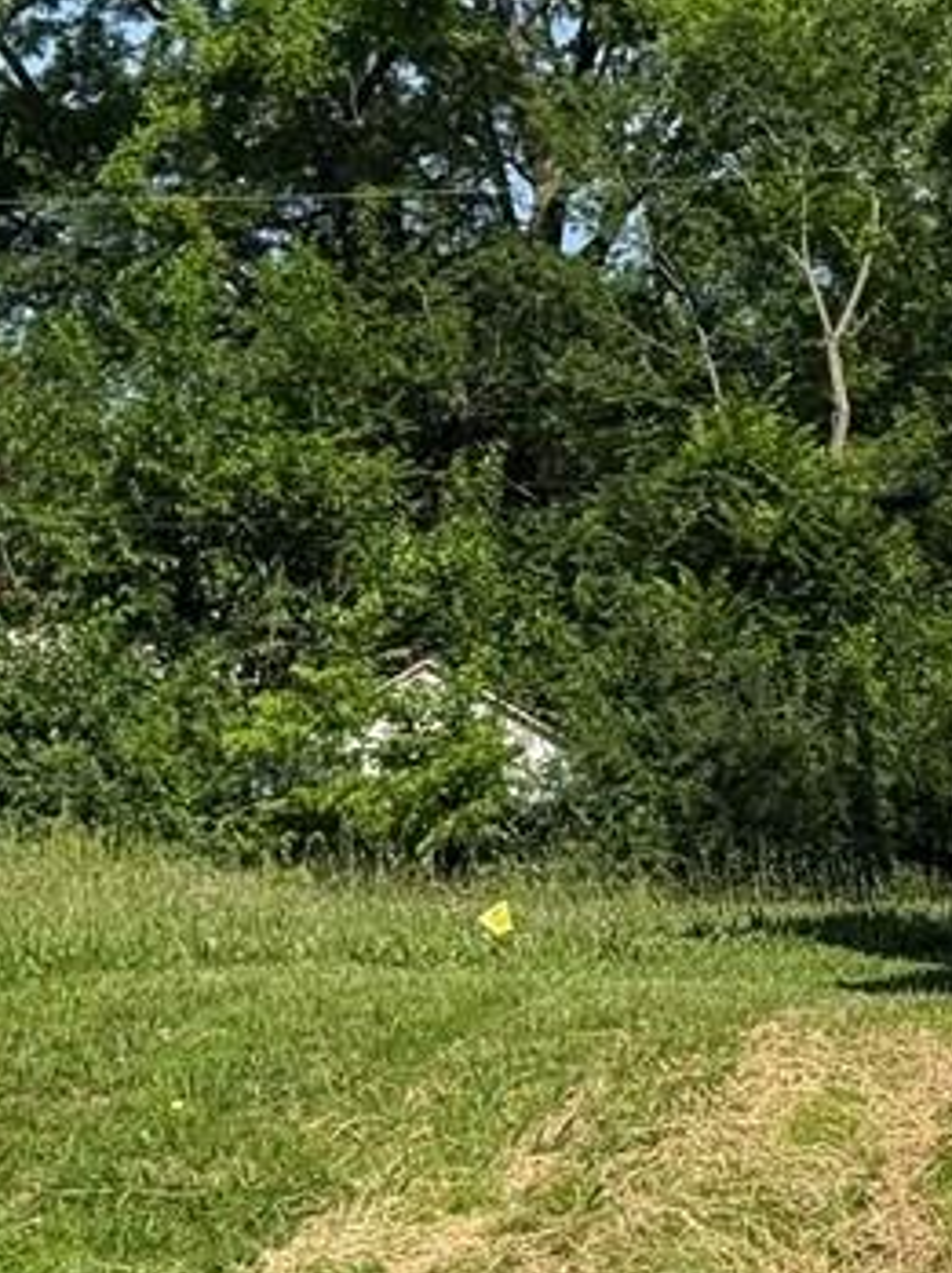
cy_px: 95
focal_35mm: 141
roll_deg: +0.1
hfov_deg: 9.9
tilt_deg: +8.6
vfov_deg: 13.9
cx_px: 1791
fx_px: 5180
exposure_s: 1/6024
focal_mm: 6.76
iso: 64
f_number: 1.78
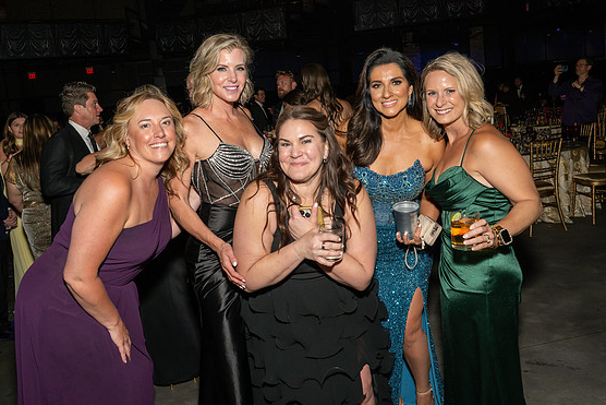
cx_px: 281
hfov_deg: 60.2
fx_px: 522
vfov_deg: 42.2
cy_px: 170
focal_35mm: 31
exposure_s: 1/250
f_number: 9
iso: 800
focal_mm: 25.5
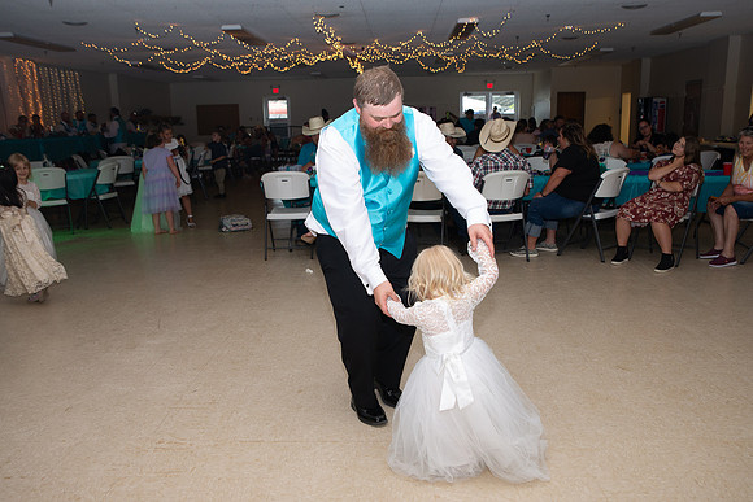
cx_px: 376
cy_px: 279
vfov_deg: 40.8
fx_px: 674
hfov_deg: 58.4
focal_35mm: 32
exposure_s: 1/125
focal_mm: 29
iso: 800
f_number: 3.5
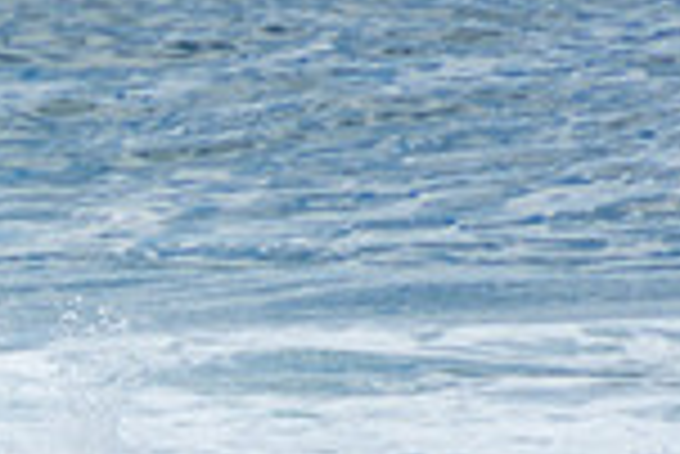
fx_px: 43637
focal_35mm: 2308
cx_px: -446
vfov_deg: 0.6
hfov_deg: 0.9
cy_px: 537
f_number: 5.6
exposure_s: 1/1250
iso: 180
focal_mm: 400
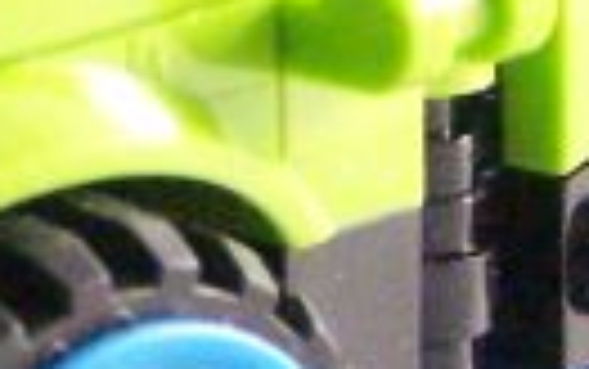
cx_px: 18
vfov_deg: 2.8
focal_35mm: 464
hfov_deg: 4.5
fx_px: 7451
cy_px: -261
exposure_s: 1/45
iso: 400
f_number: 3.1
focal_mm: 9.3
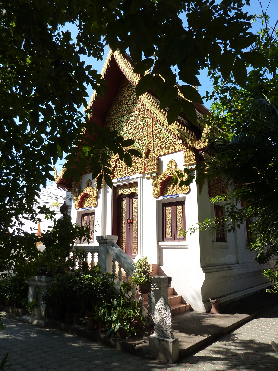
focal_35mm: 25
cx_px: 139
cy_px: 186
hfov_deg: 54.9
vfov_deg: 69.4
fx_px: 268
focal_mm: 4.1
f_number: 4
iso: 125
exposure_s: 1/400
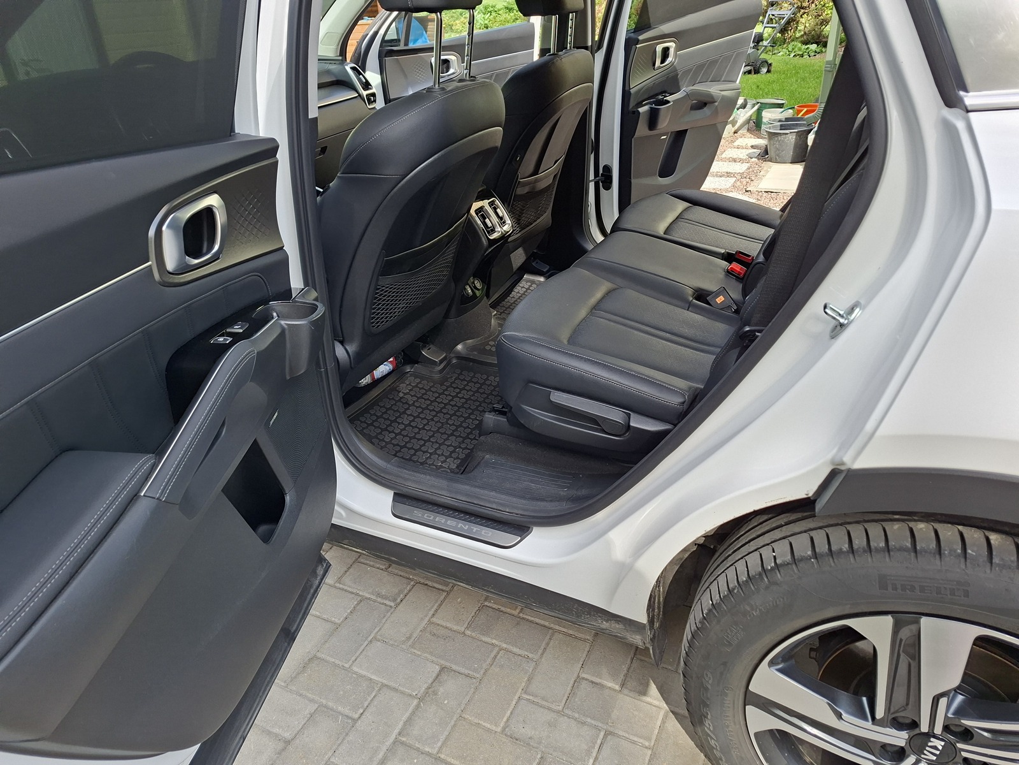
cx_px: 510
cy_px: 382
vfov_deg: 58.9
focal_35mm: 23
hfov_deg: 73.9
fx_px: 677
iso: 32
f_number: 1.8
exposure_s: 1/345
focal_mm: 5.54
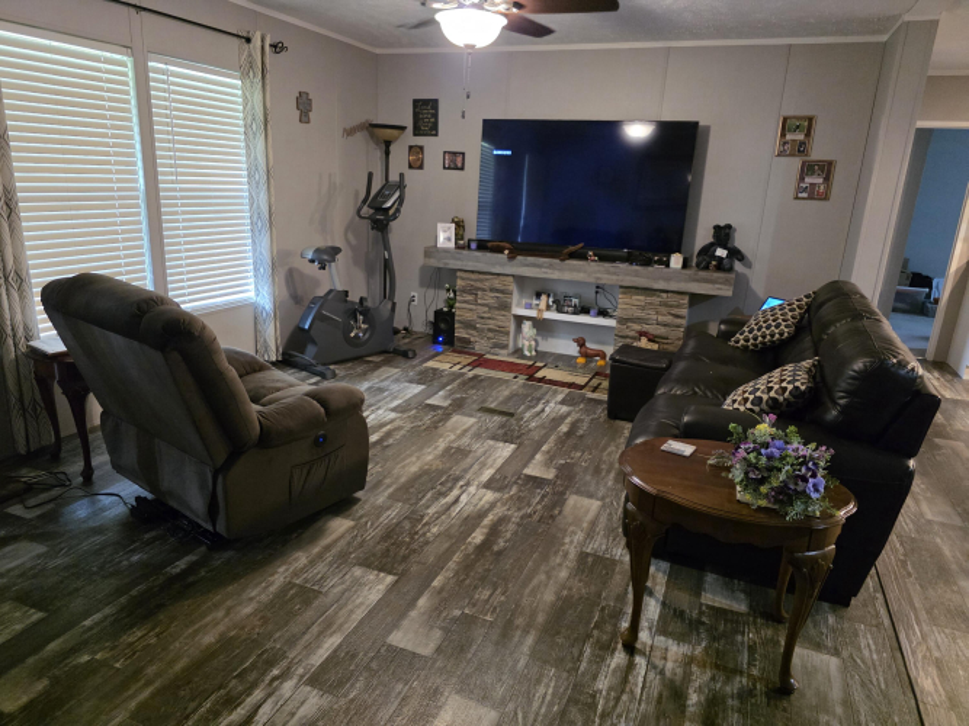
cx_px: 484
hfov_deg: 73.9
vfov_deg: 58.9
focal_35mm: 23
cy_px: 363
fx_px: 644
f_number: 1.7
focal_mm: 6.3
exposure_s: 1/120
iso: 2000
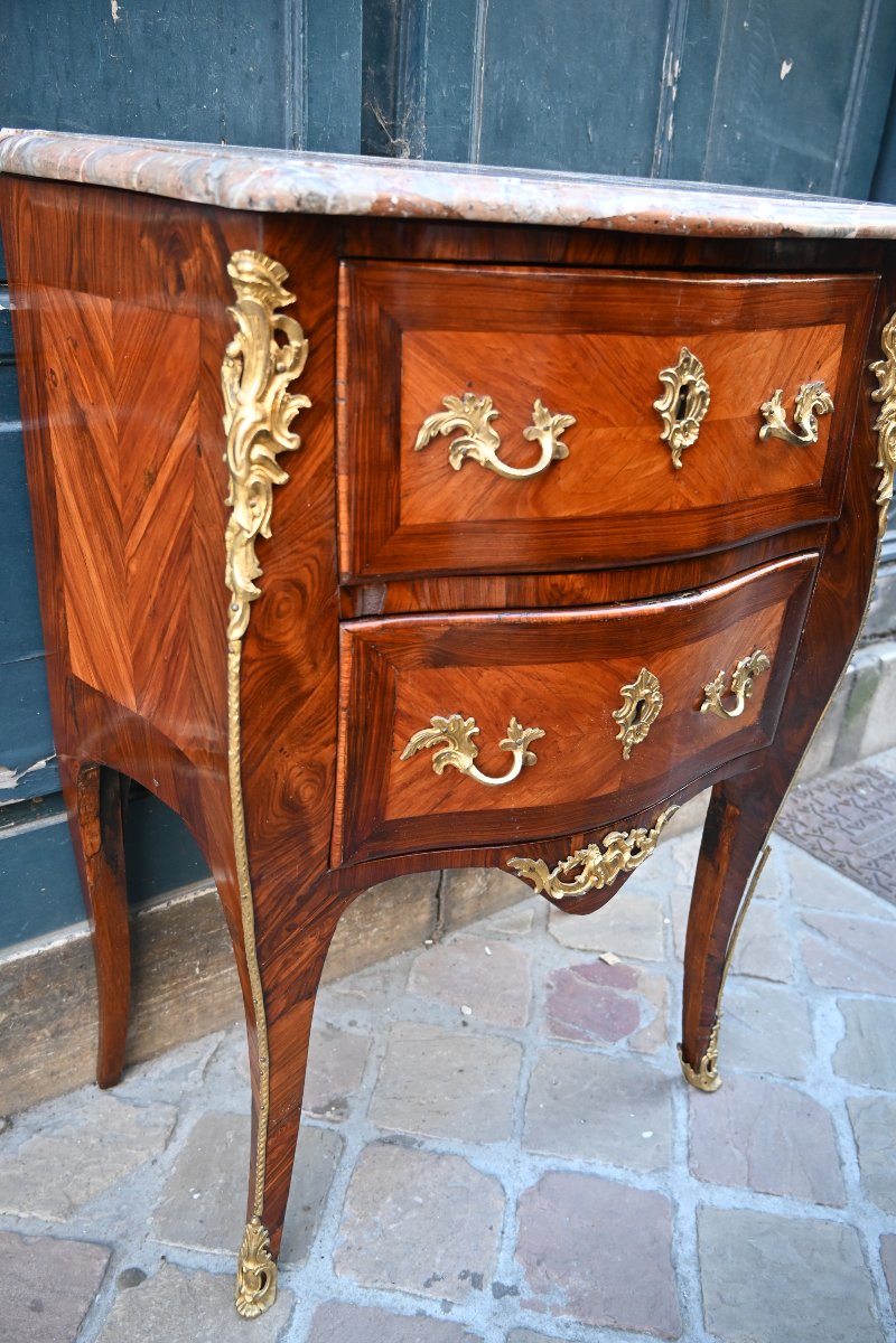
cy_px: 672
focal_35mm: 29
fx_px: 1092
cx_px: 448
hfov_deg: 44.6
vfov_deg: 63.2
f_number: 3.5
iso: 560
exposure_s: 1/125
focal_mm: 19.5
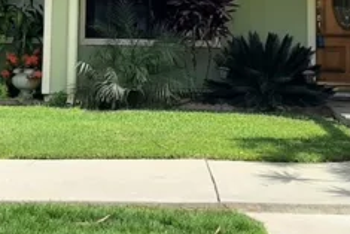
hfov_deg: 23.5
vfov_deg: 15.2
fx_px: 837
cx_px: 115
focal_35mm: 86
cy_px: -66
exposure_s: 1/1730
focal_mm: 3.93
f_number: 1.7
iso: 40
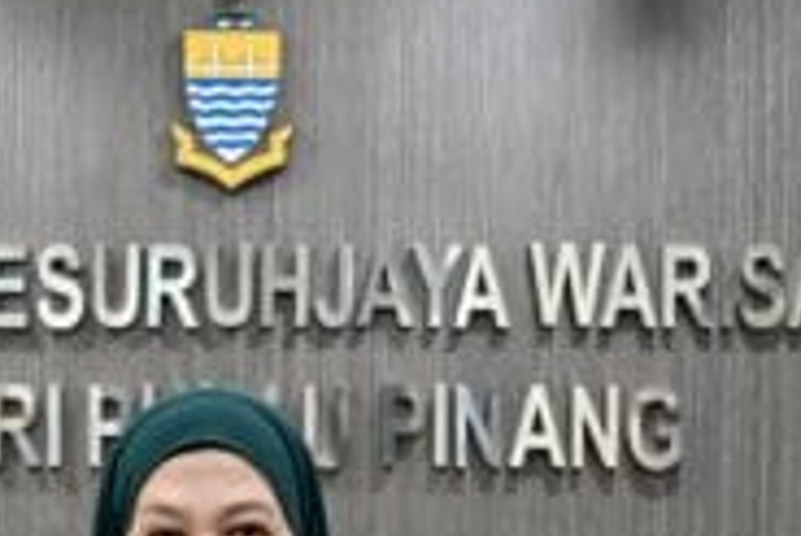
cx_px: 224
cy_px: 571
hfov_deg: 23.7
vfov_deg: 15.7
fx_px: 1893
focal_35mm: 85
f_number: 4
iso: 6400
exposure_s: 1/250
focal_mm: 24
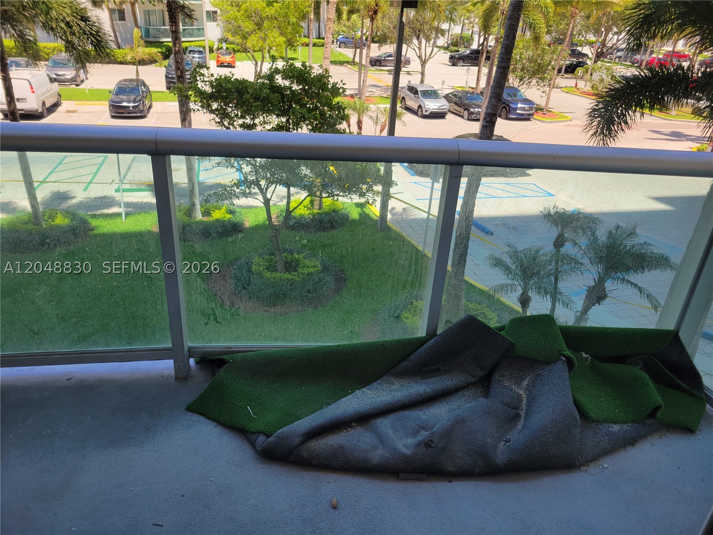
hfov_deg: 67.3
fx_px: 536
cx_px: 356
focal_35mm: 26
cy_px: 268
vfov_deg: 53.1
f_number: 1.8
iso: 40
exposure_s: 1/696
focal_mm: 5.4
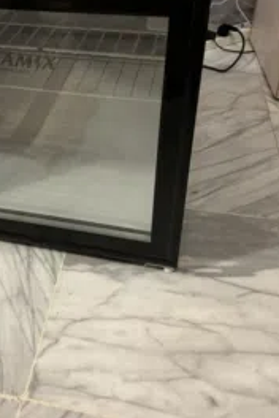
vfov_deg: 46.4
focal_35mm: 41
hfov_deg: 31.9
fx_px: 477
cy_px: 128
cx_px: 65
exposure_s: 1/33
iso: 500
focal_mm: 5.96
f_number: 1.6
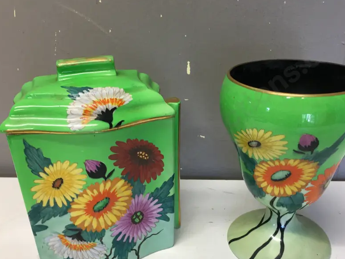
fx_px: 379
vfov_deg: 37.6
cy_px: 153
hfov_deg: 48.9
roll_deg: +0.0
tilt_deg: -24.0
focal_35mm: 38
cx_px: 186
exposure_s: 1/33
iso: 40
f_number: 2.2
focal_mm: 4.15
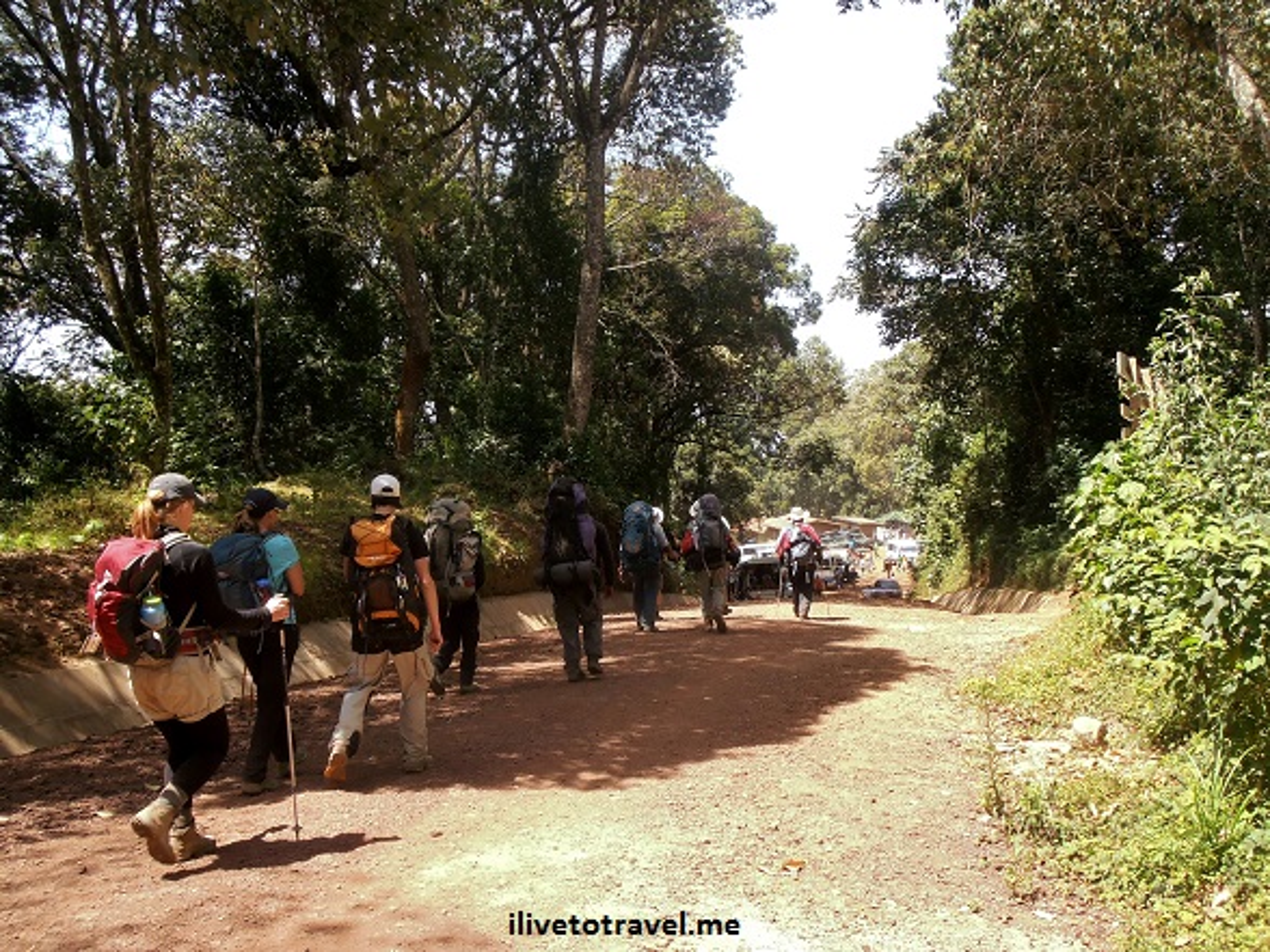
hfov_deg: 55.4
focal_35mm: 33
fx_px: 1211
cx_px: 635
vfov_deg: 42.9
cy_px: 476
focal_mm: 5.93
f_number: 3.6
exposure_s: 1/200
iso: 80
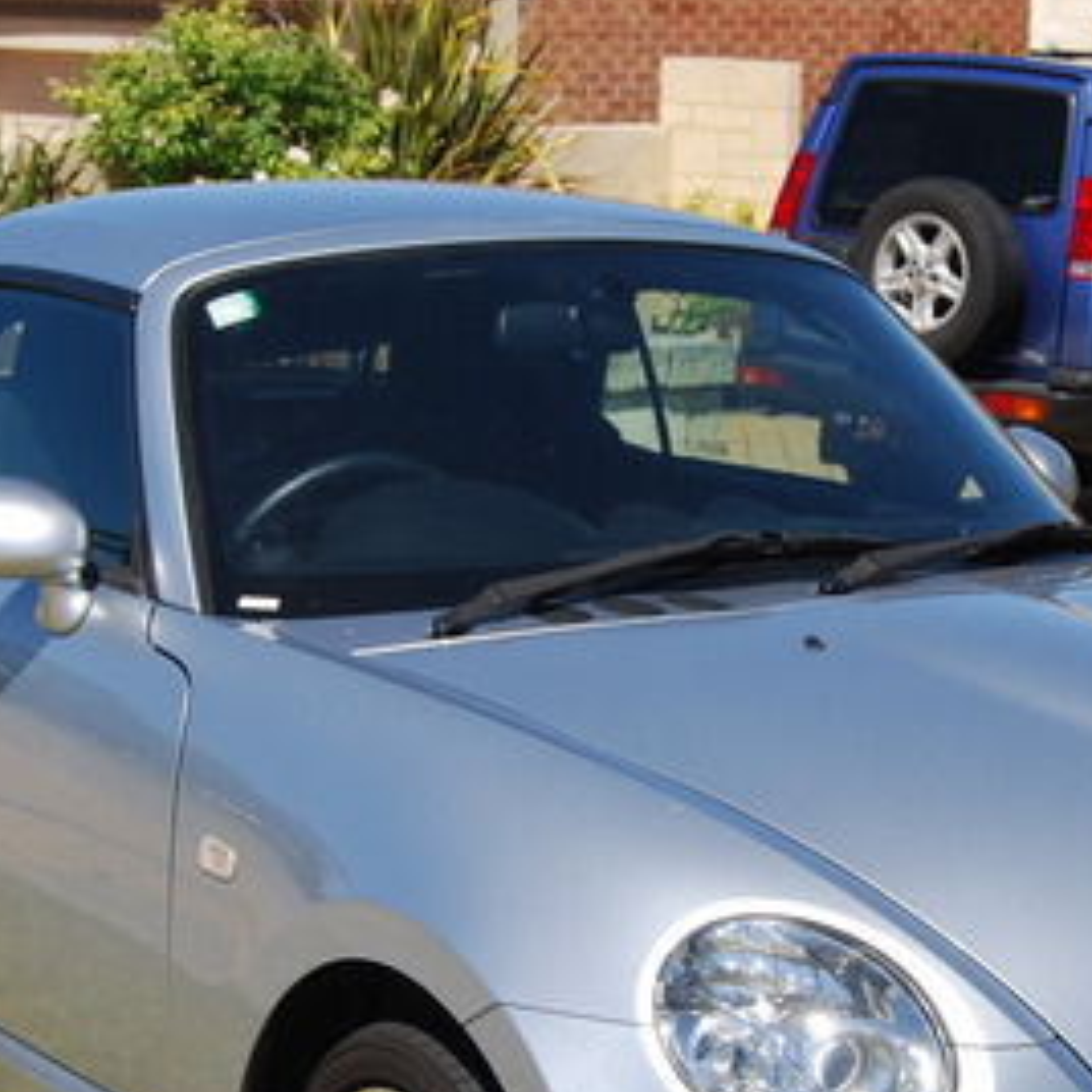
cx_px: 619
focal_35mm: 99
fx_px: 3533
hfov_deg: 17.6
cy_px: 644
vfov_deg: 17.6
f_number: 8
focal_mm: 26
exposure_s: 1/250
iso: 100
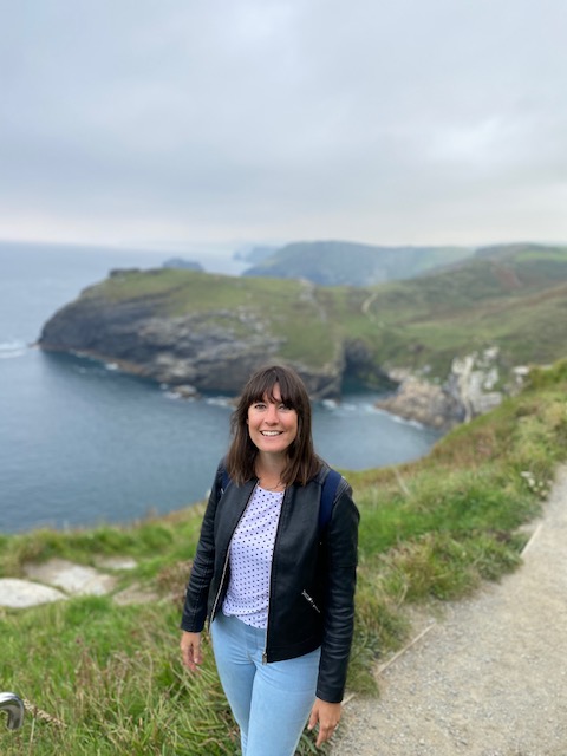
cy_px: 378
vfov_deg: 67.3
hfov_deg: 53.1
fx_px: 568
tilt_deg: -11.9
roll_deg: -4.8
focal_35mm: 26
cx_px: 284
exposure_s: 1/455
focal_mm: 4.25
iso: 32
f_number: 1.8
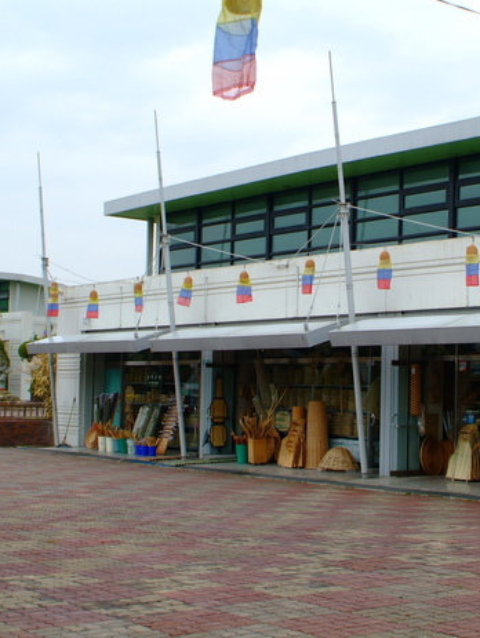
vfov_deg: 31.7
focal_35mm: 61
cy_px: 321
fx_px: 1126
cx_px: 337
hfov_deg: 23.9
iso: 200
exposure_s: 1/180
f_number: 6.7
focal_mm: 28
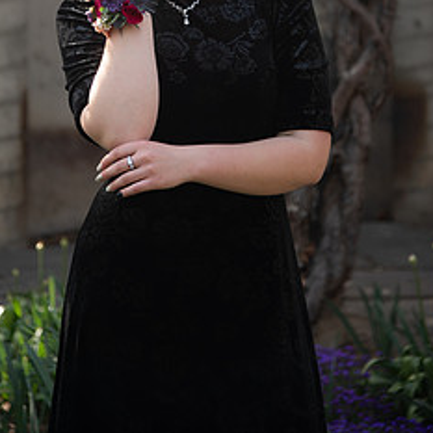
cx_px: 171
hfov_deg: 12.4
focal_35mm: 141
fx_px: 1995
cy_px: 17
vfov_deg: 12.3
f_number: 4
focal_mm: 86
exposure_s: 1/125
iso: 160
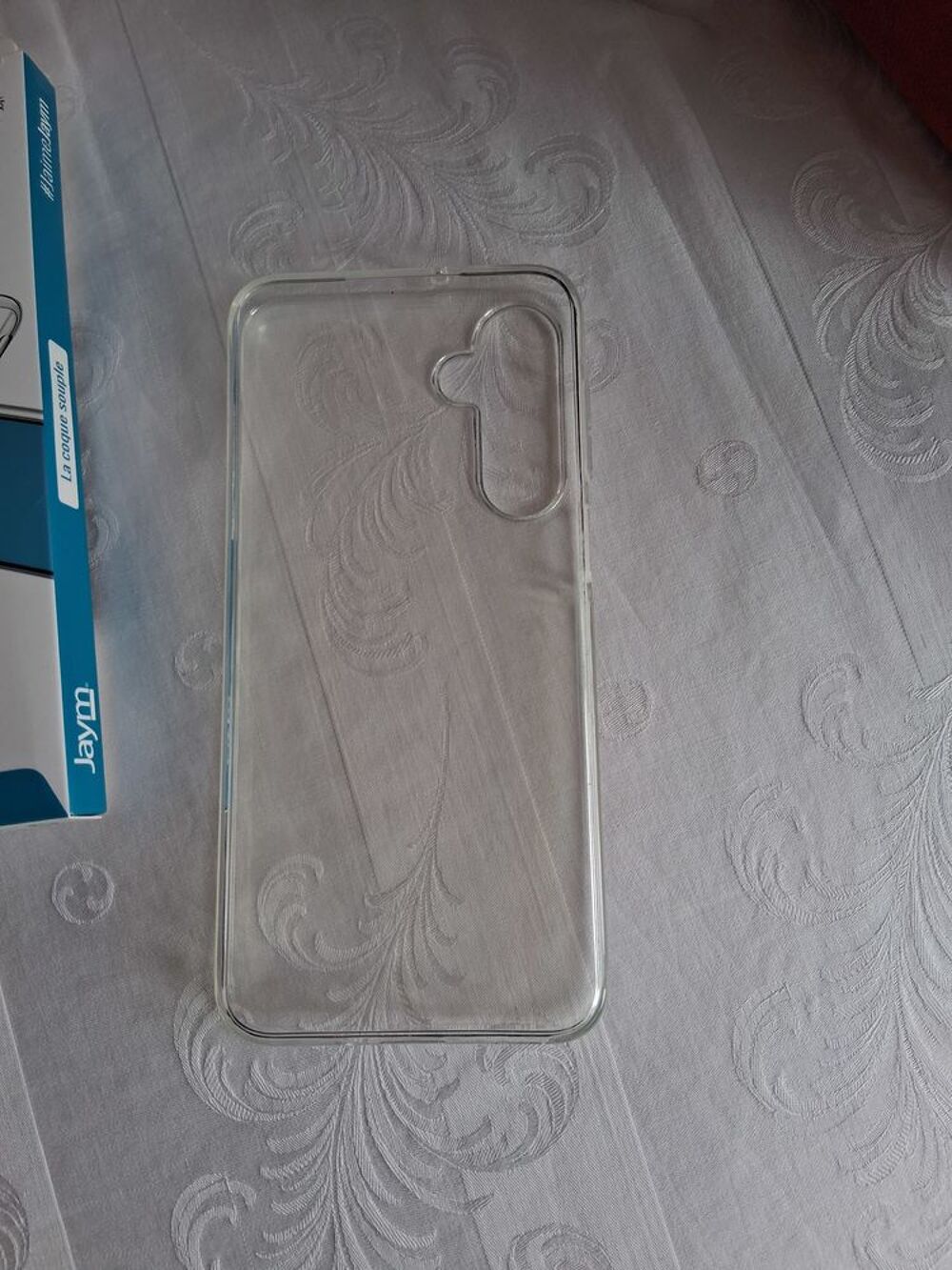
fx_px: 953
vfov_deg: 67.3
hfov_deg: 53.1
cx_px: 476
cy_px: 635
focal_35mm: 26
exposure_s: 1/100
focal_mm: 3.98
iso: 100
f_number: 1.8
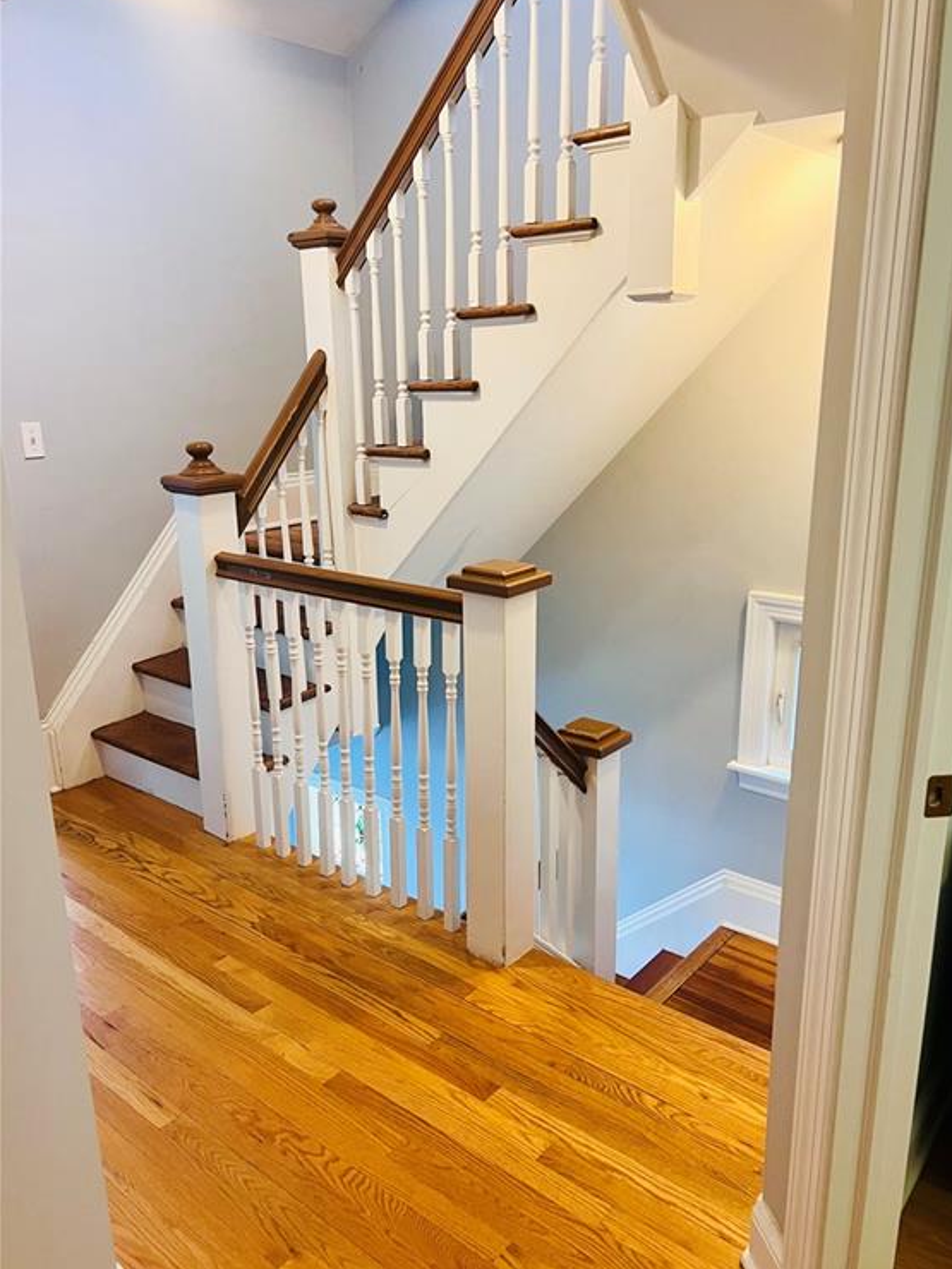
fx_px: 990
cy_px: 640
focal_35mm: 27
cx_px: 492
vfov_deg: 65.3
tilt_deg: -15.7
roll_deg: +0.7
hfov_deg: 51.3
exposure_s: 1/60
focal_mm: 5.7
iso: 200
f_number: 1.5
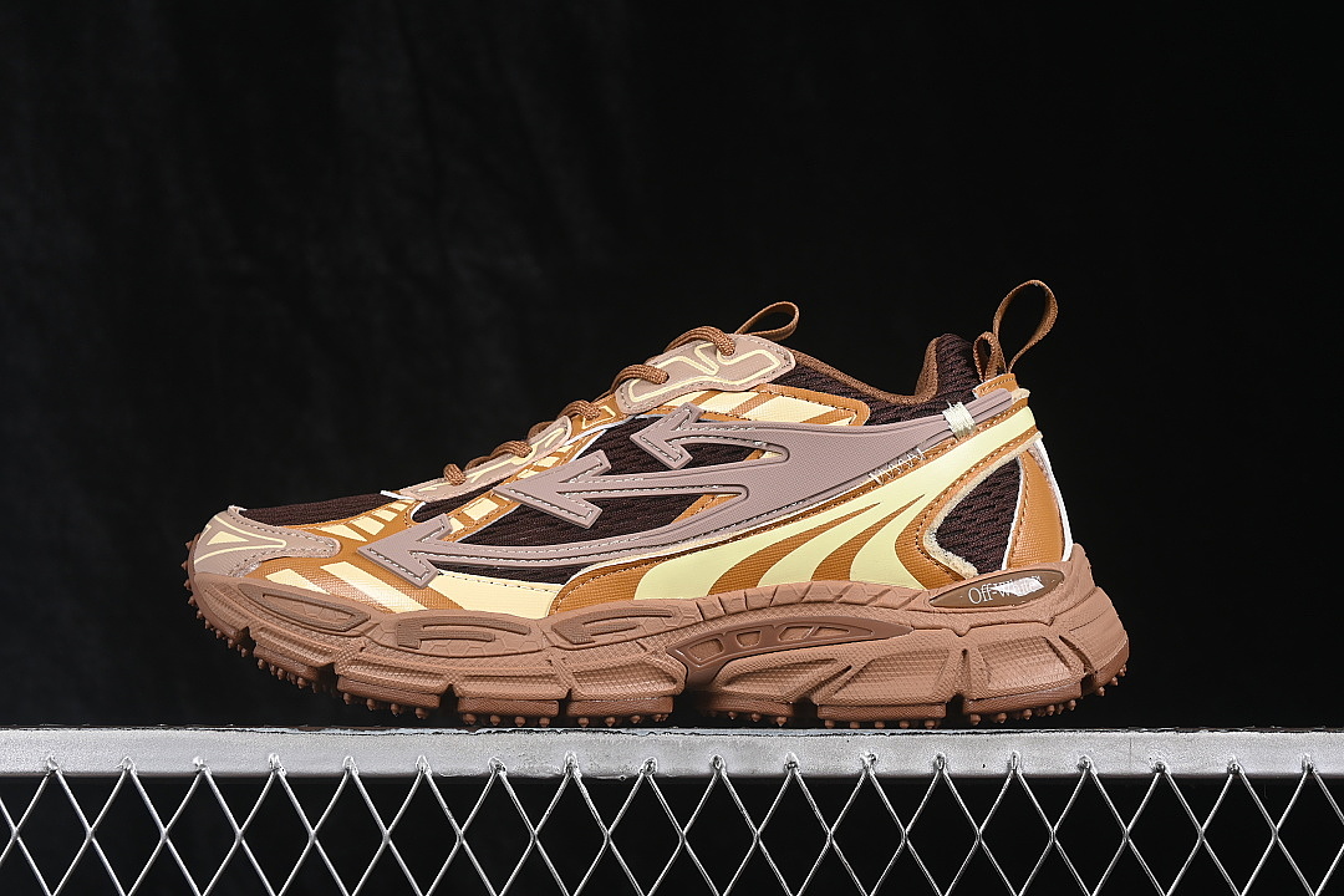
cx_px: 672
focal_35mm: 75
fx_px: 2800
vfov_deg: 18.2
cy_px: 448
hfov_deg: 27.0
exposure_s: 1/80
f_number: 7.1
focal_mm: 50
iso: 160
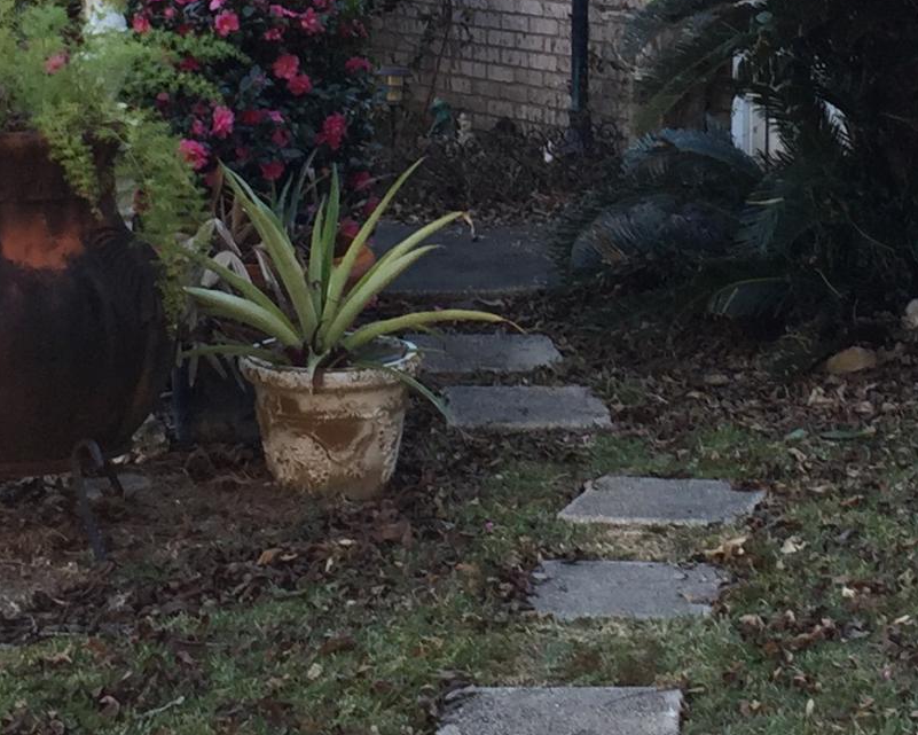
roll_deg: -1.7
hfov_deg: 18.0
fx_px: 2880
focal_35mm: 106
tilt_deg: -1.3
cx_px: 652
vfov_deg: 14.1
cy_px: -140
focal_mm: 4.15
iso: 32
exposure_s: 1/148
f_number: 2.2
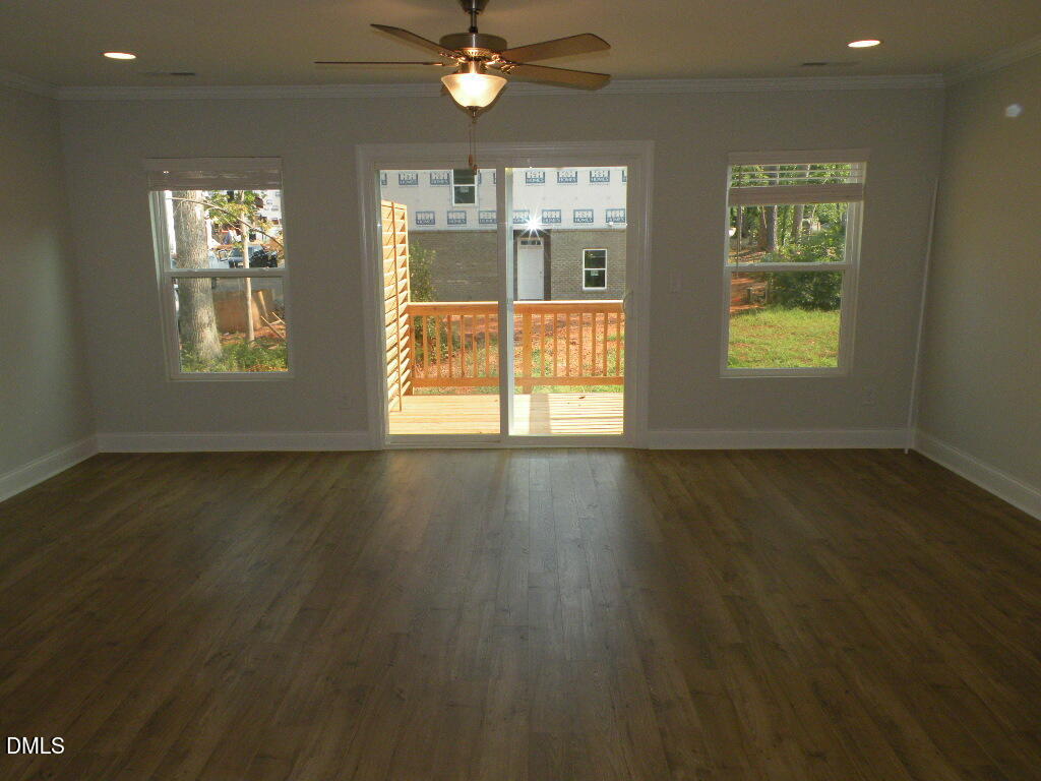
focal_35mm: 27
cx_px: 520
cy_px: 390
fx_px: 812
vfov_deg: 51.4
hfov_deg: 65.3
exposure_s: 1/144
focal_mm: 4.7
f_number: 5
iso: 200
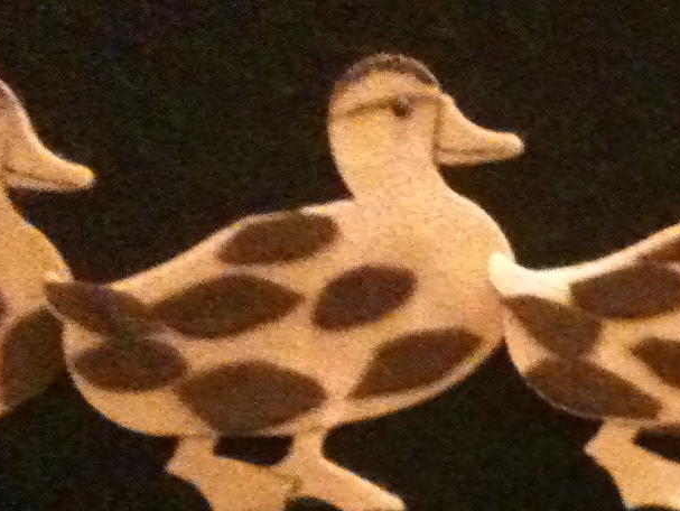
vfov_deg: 12.4
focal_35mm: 118
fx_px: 2319
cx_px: 738
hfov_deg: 16.2
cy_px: 547
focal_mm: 3.85
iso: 1000
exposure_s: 1/10
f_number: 2.8
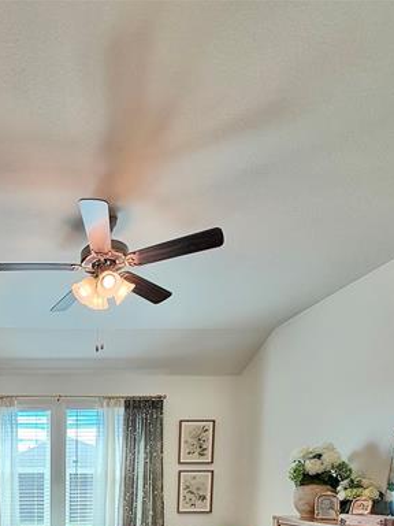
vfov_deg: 51.1
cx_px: 16
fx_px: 425
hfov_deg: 43.8
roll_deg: -1.6
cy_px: 525
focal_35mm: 28
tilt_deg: -4.7
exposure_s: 1/120
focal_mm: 2.22
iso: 125
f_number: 2.2
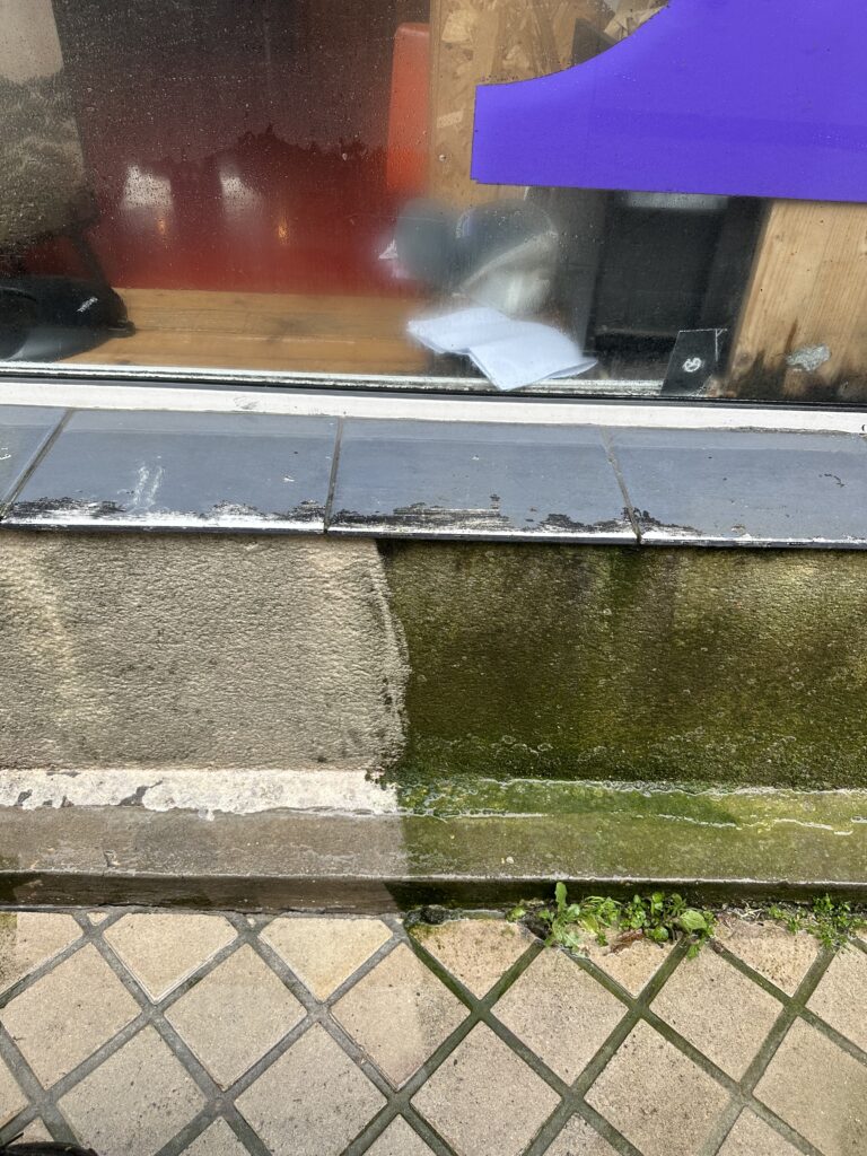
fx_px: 801
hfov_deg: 56.8
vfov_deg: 71.6
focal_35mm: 24
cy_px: 578
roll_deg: -2.9
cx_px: 434
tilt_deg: -38.2
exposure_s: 1/237
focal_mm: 6.86
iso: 64
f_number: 1.78
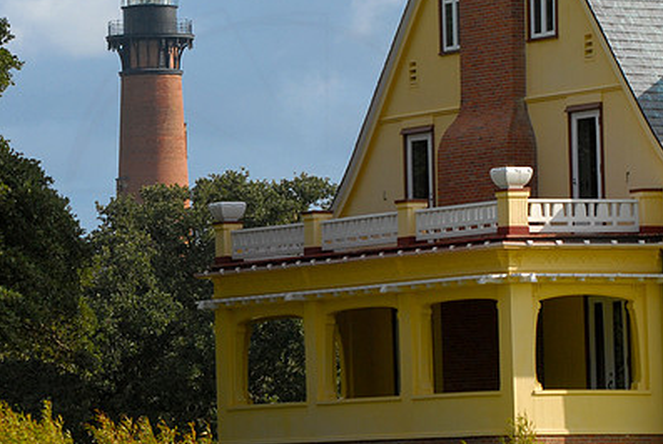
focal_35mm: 296
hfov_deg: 7.0
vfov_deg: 4.7
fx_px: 5454
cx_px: 187
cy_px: 154
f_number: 9
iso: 250
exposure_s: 1/320
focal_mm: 135
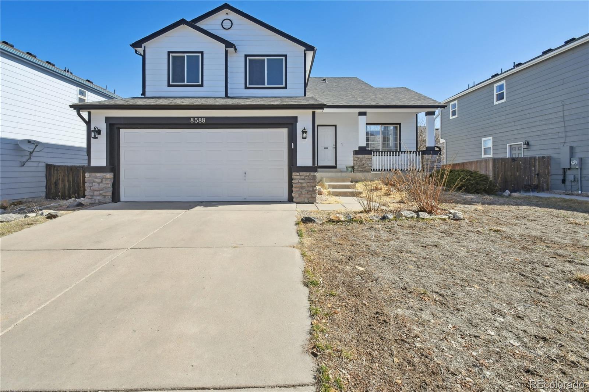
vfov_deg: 77.3
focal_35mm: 15
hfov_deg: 100.4
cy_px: 196
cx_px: 294
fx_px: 245
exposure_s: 1/640
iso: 400
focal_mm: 10
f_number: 11
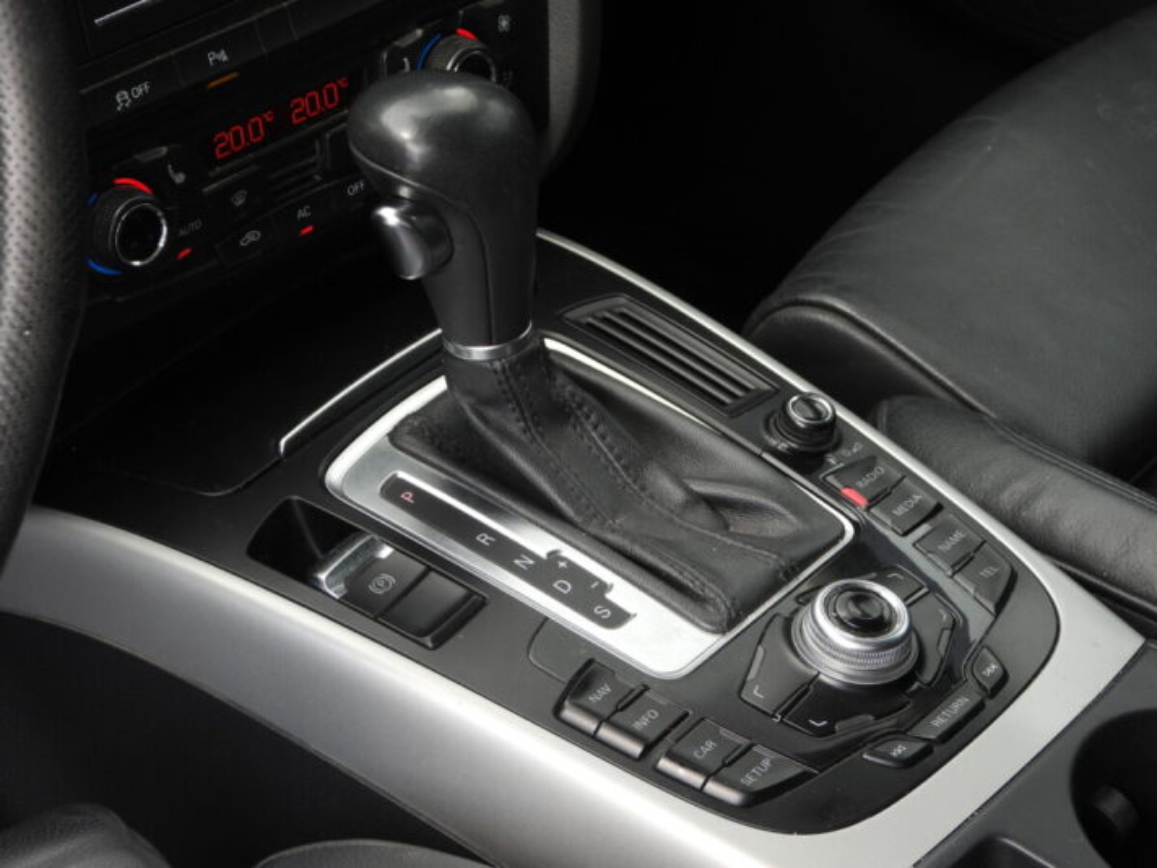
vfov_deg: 14.1
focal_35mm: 105
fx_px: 3510
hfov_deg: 18.7
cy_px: 434
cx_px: 578
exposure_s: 1/125
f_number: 4
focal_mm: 18.9
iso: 100
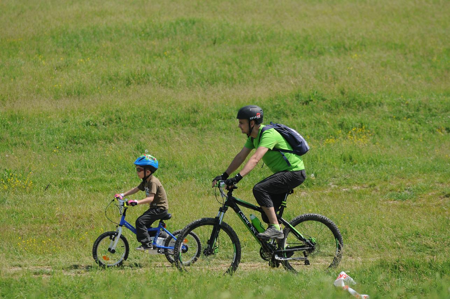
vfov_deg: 4.6
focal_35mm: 300
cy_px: 150
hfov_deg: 6.9
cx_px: 225
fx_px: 3746
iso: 250
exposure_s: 1/2000
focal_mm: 200
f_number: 5.6
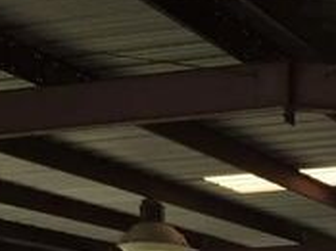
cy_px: 446
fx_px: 1028
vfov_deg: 12.7
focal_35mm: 106
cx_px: 553
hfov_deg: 16.4
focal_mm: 4.15
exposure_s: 1/210
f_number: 2.2
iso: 32
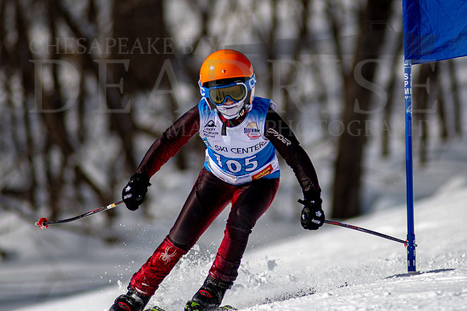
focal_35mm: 590
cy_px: 107
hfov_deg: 3.5
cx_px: 306
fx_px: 7661
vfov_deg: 2.3
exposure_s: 1/6400
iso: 100
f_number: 2.8
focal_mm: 300
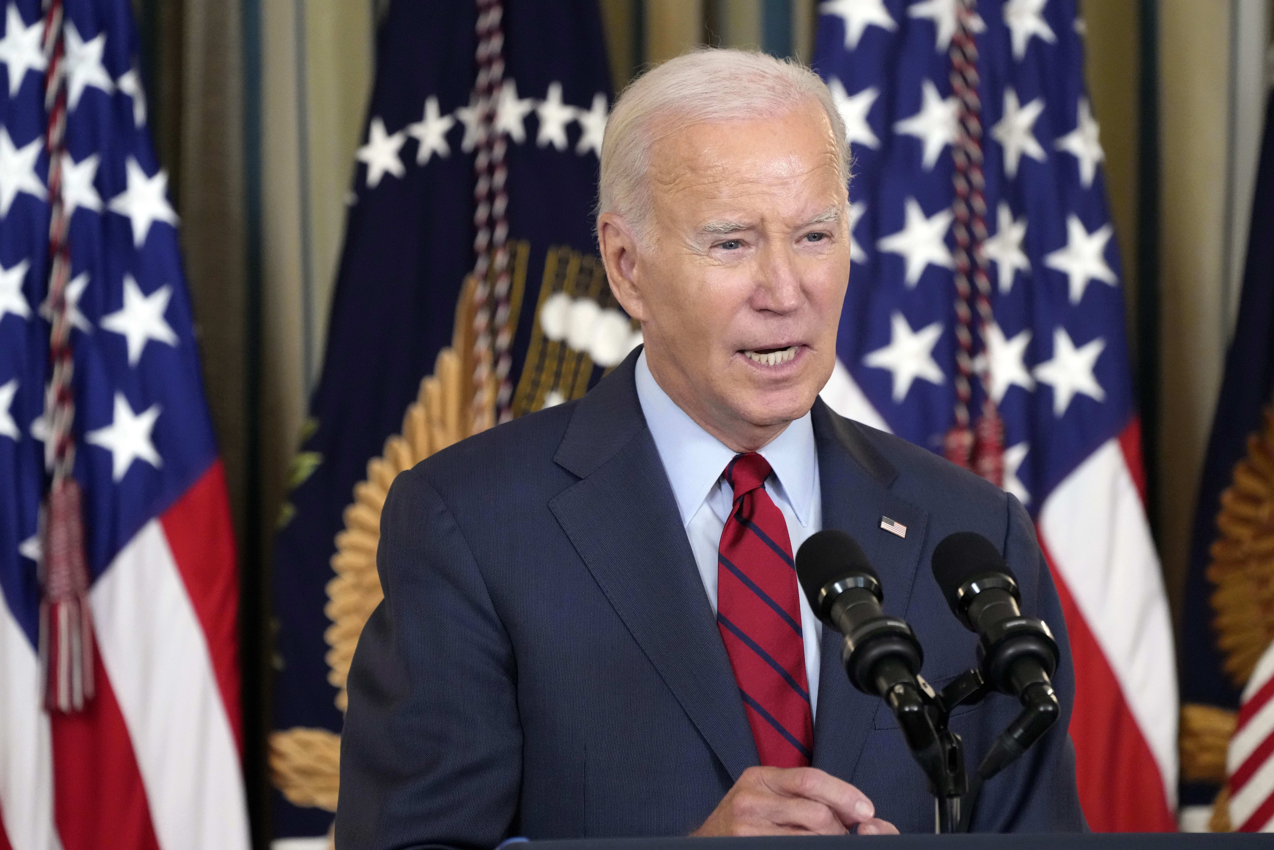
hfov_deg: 6.7
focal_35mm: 309
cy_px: 425
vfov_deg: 4.4
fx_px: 10934
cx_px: 637
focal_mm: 309
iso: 6400
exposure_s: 1/200
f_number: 6.3
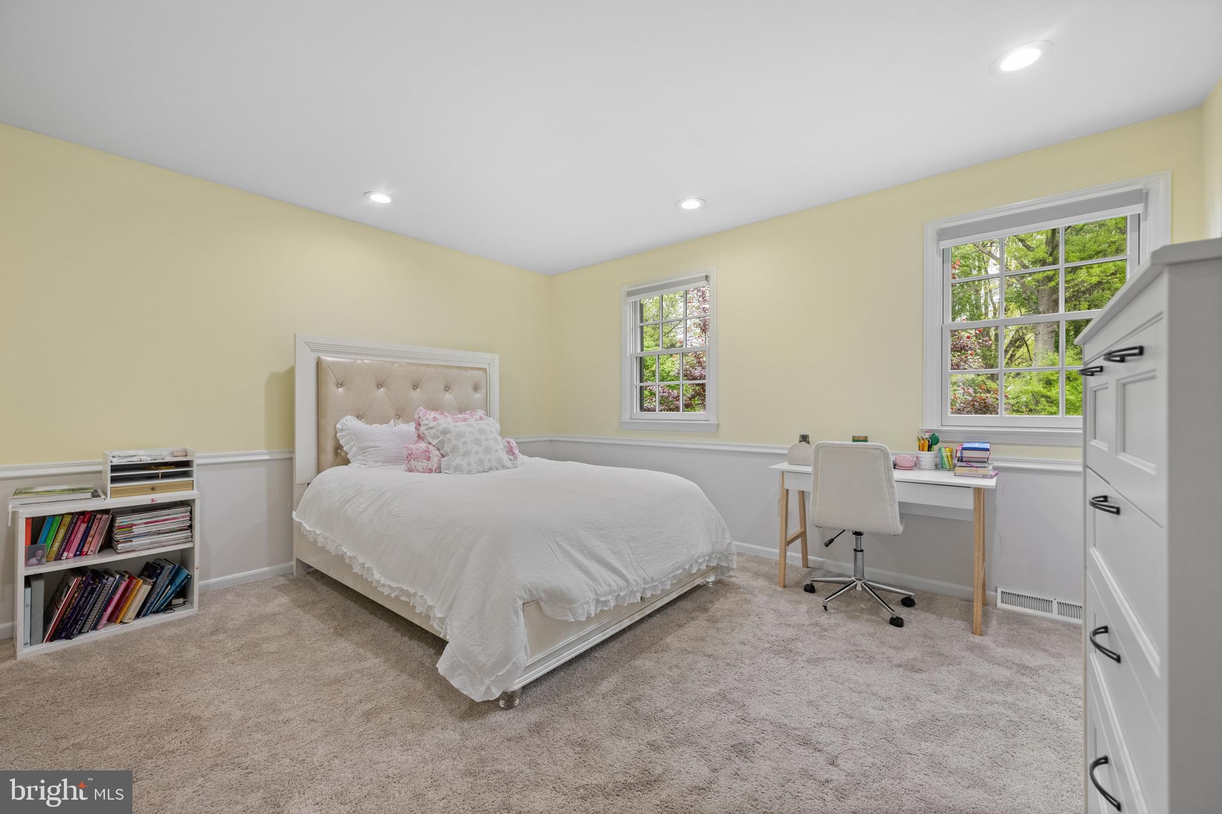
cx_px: 611
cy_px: 407
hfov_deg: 104.3
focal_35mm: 14
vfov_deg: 81.2
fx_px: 475
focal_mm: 14
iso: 1250
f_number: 6.3
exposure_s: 1/40
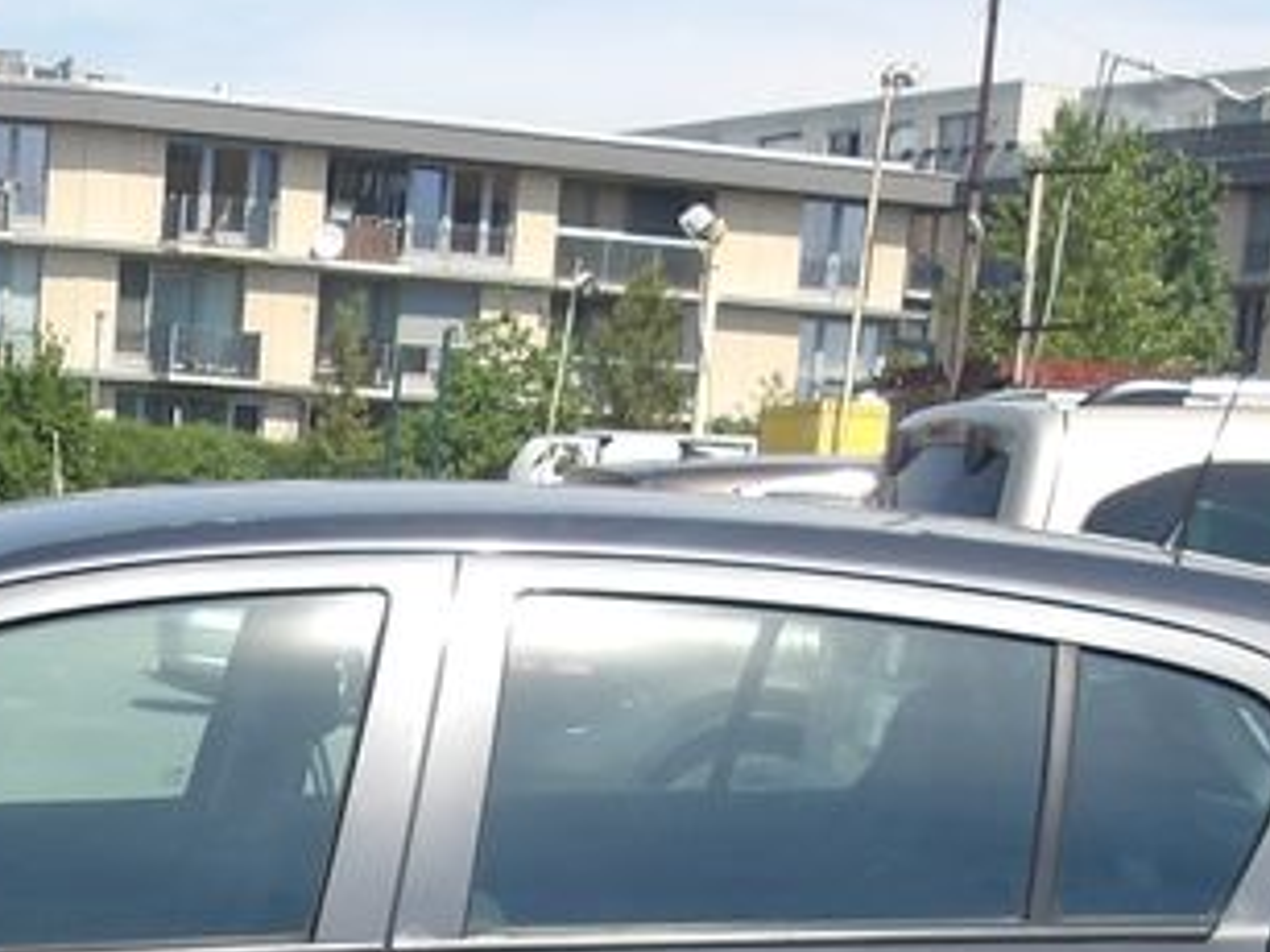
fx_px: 3301
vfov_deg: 15.8
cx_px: 4
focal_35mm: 90
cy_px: 1142
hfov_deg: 21.1
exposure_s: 1/108
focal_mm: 4.9
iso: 100
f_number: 10.4
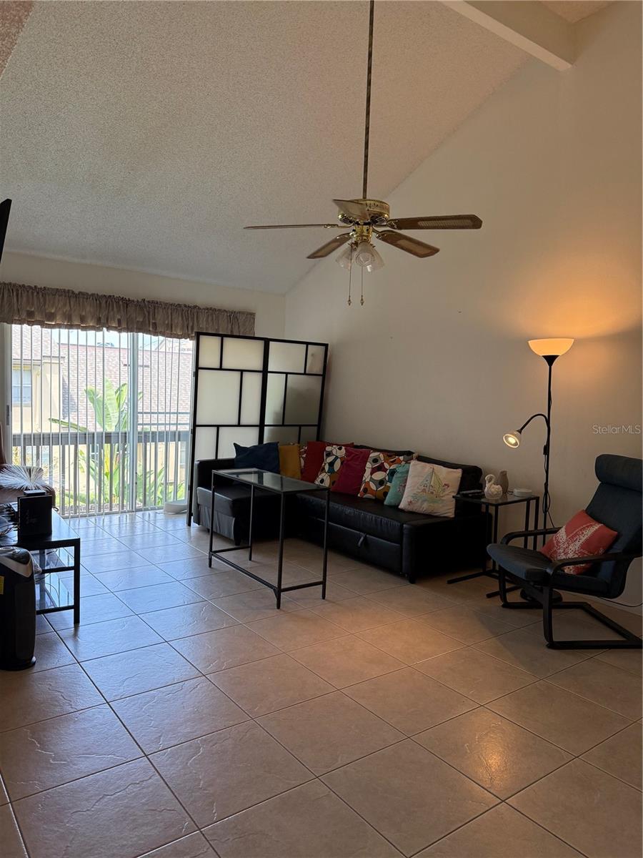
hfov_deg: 56.8
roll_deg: -2.2
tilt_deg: -3.4
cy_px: 429
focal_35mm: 24
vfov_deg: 71.6
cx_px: 322
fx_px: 594
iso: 200
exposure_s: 1/224
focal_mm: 6.76
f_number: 1.78
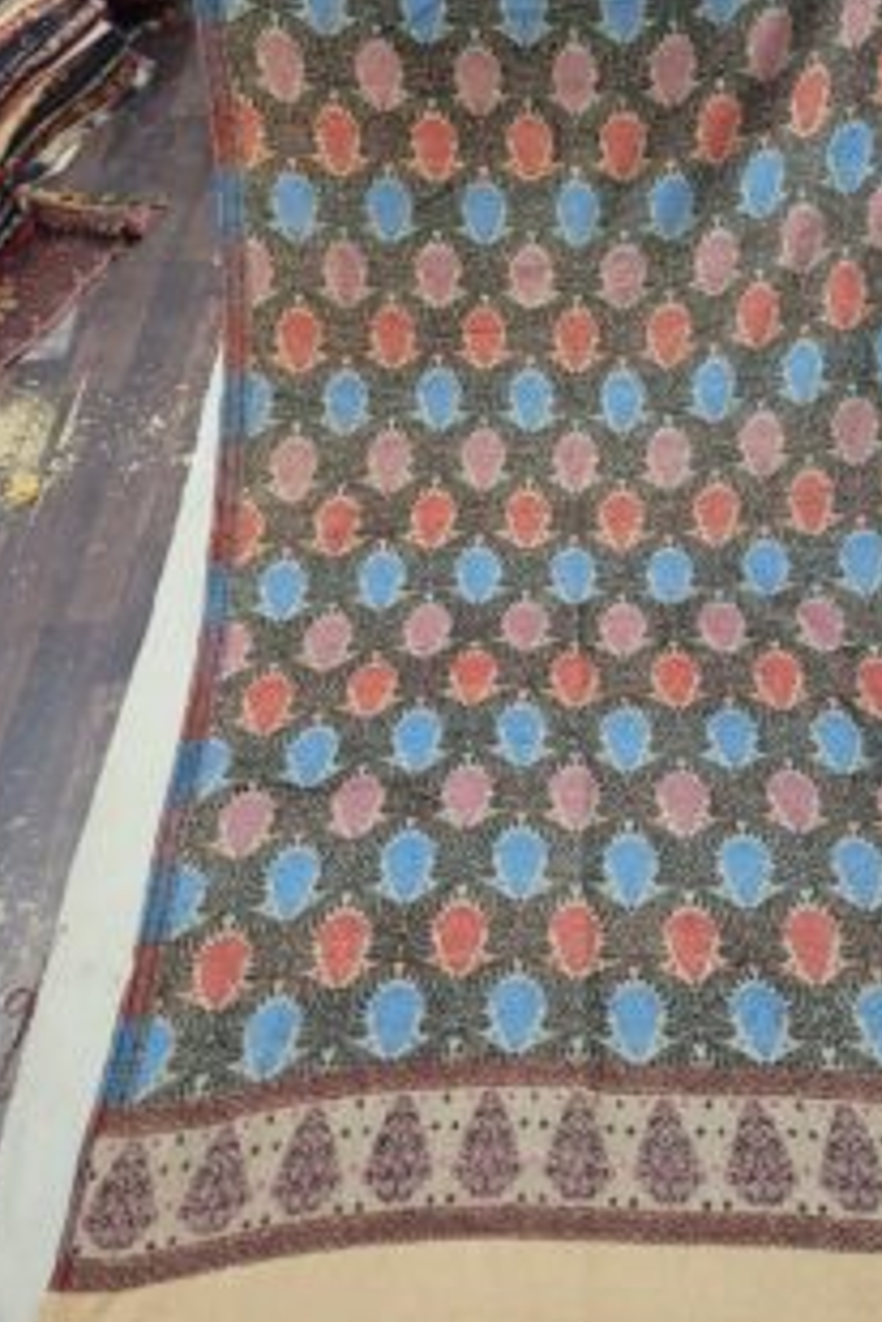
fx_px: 1286
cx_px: 612
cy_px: 569
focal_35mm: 35
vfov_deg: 54.2
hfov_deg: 37.3
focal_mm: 5.4
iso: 500
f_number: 1.8
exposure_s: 1/50
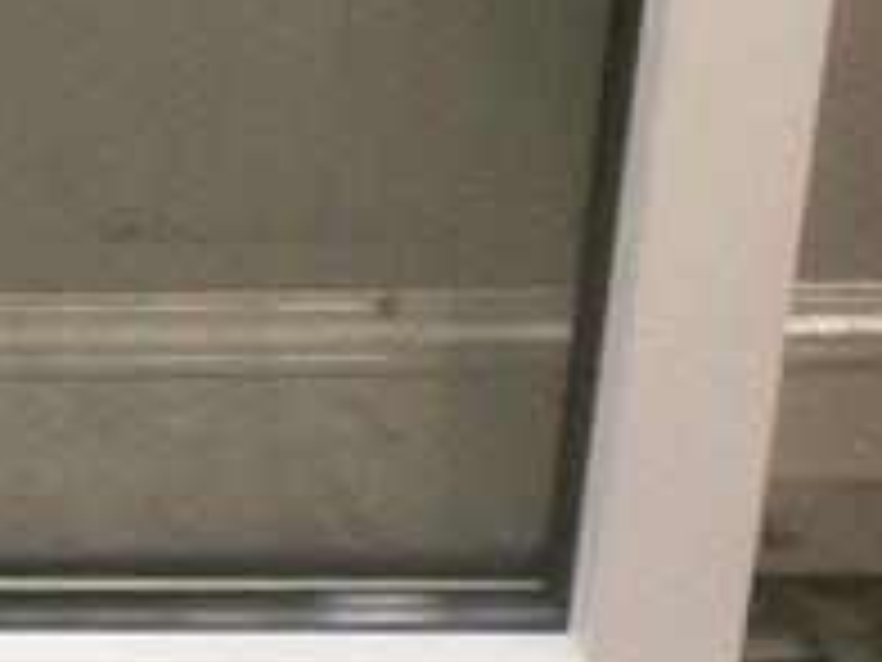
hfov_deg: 16.1
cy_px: -426
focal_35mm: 113
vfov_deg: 12.3
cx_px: -396
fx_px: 2879
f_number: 2.9
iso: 125
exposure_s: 1/13
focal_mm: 4.8
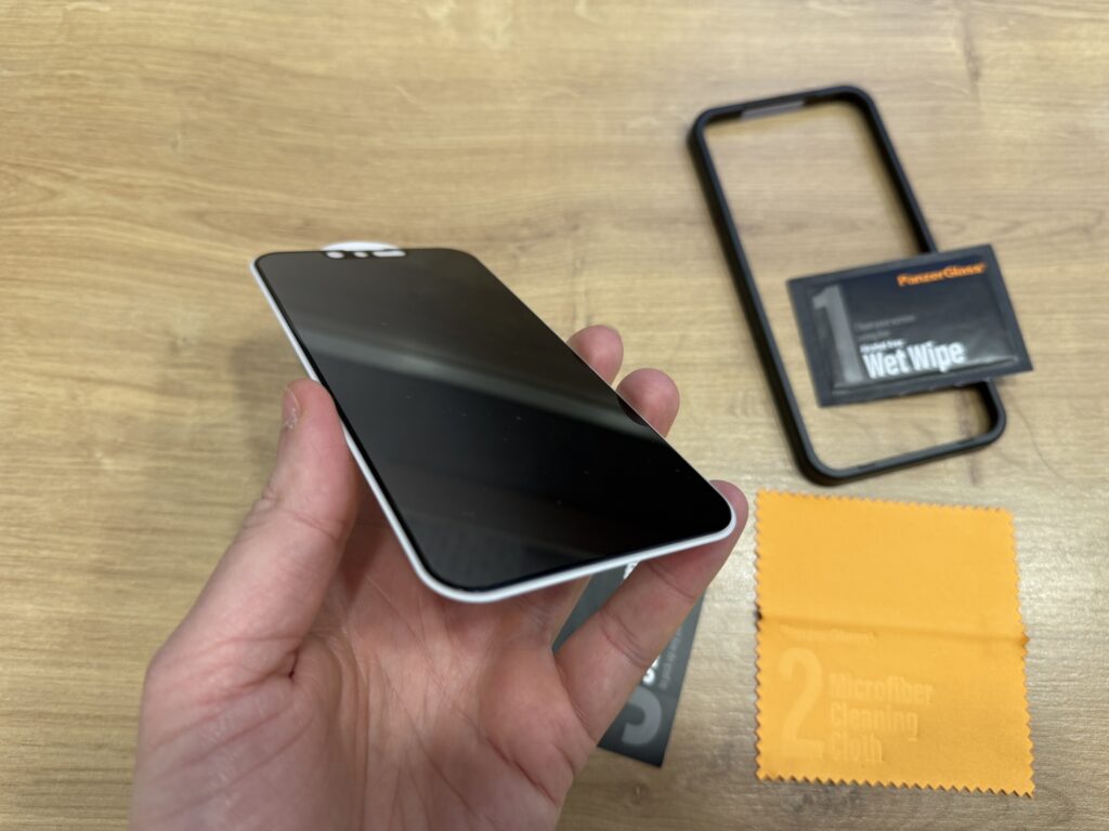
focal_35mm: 24
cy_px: 416
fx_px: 769
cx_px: 554
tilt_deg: -73.0
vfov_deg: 56.8
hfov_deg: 71.6
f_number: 1.78
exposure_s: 1/50
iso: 125
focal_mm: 6.76
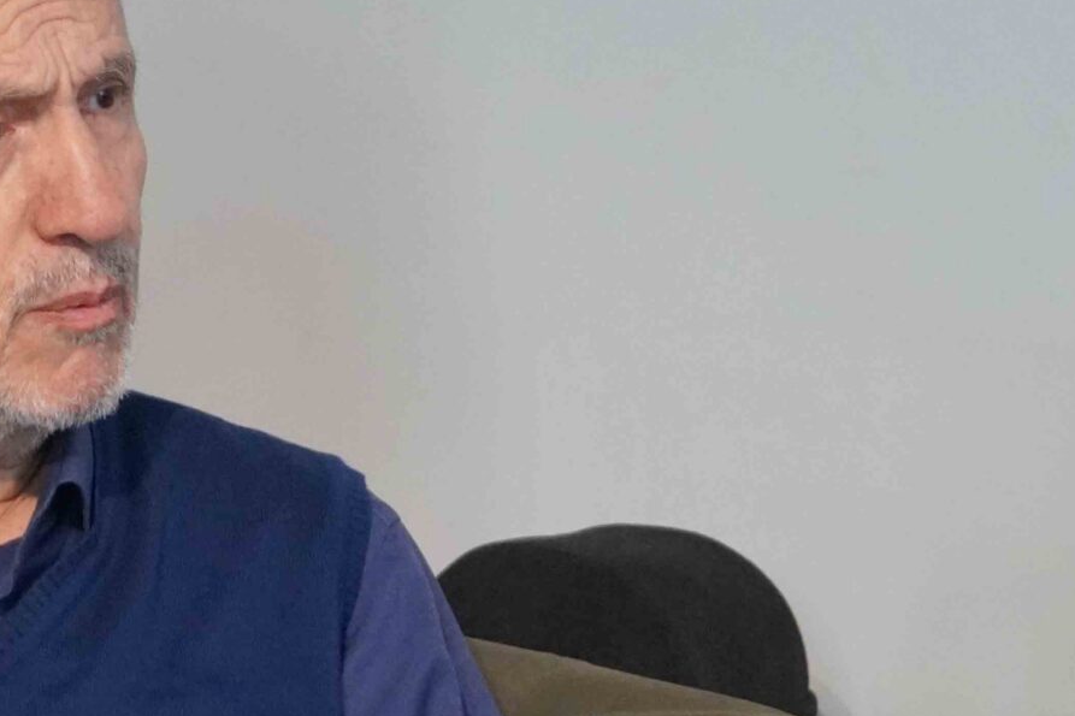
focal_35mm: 215
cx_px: 347
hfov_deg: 9.6
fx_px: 6419
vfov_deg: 6.4
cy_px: 573
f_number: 5.6
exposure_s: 1/160
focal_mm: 50
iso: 5000
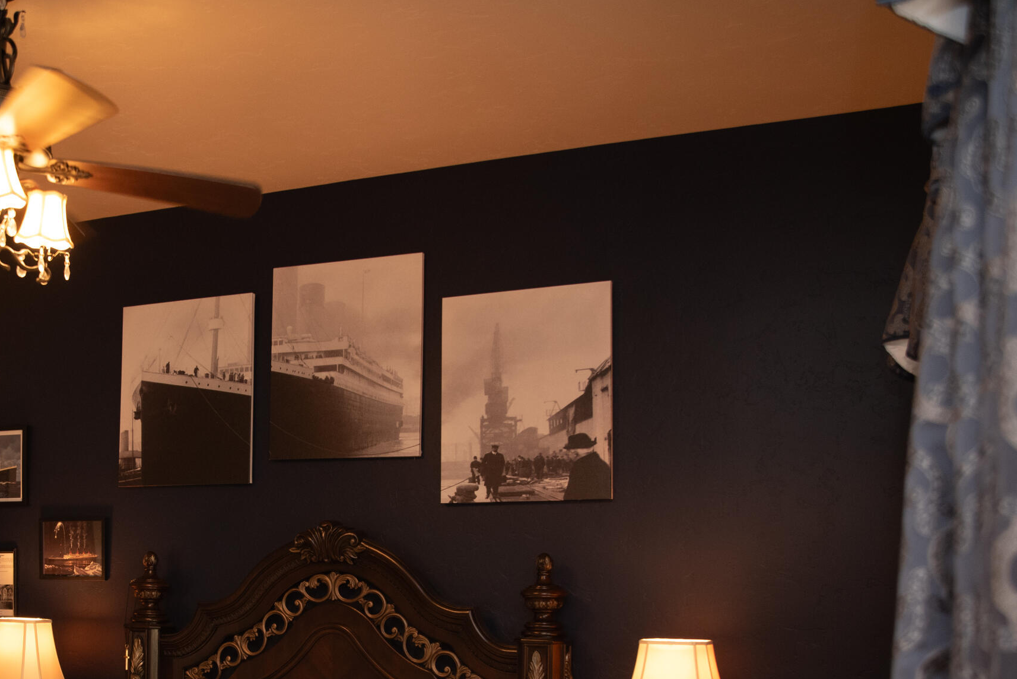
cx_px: 279
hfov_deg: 45.1
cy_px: 579
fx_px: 1187
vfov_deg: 30.8
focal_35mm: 42
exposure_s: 1/80
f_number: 2.8
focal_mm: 24
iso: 1000
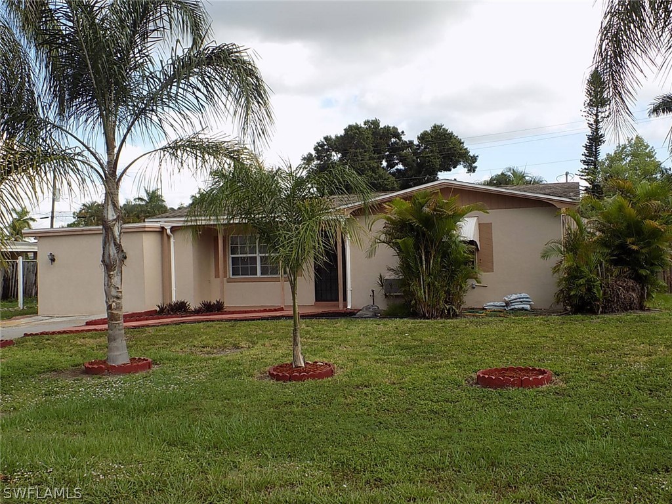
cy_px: 252
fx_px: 718
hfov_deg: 50.1
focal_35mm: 37
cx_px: 336
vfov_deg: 38.7
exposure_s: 1/400
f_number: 3.5
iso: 80
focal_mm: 6.6
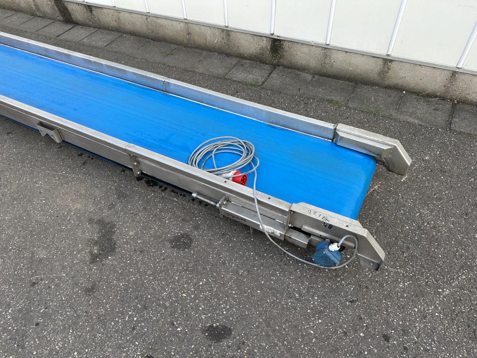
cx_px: 238
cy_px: 179
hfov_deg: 71.6
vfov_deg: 56.8
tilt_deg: -45.5
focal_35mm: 24
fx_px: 331
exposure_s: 1/564
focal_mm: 6.86
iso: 80
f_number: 1.78
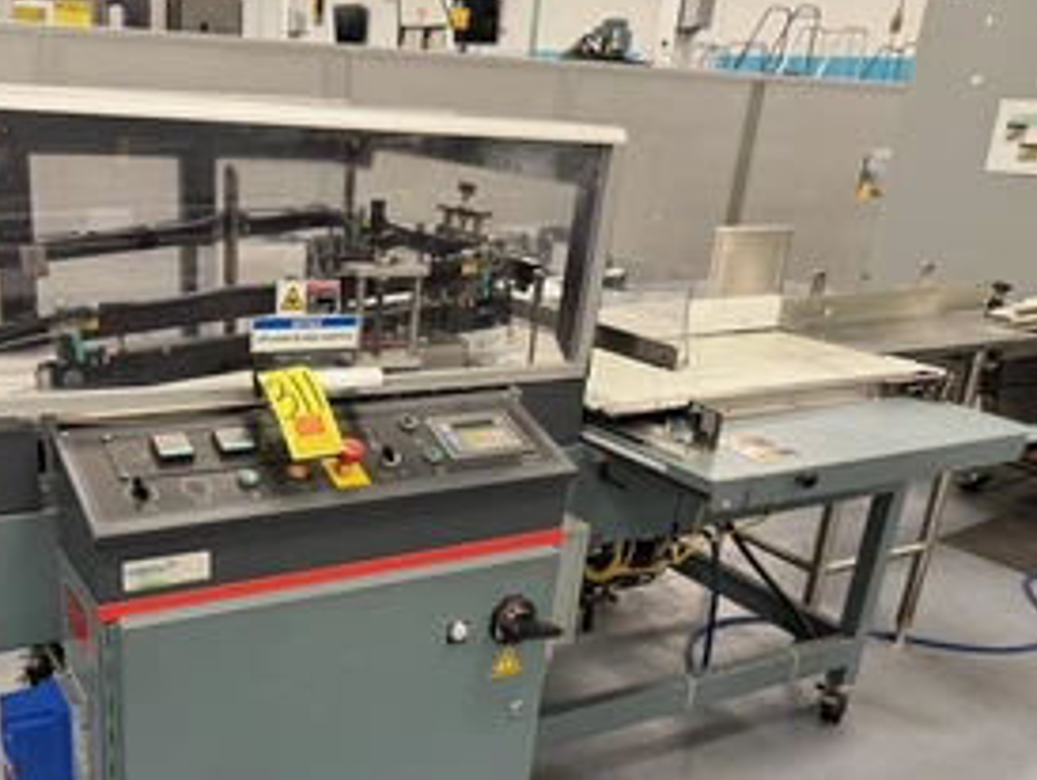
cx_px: 341
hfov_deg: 51.5
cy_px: 545
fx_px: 1049
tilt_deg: -23.8
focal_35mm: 35
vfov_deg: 40.0
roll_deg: -2.6
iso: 250
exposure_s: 1/60
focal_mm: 6.76
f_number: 1.78
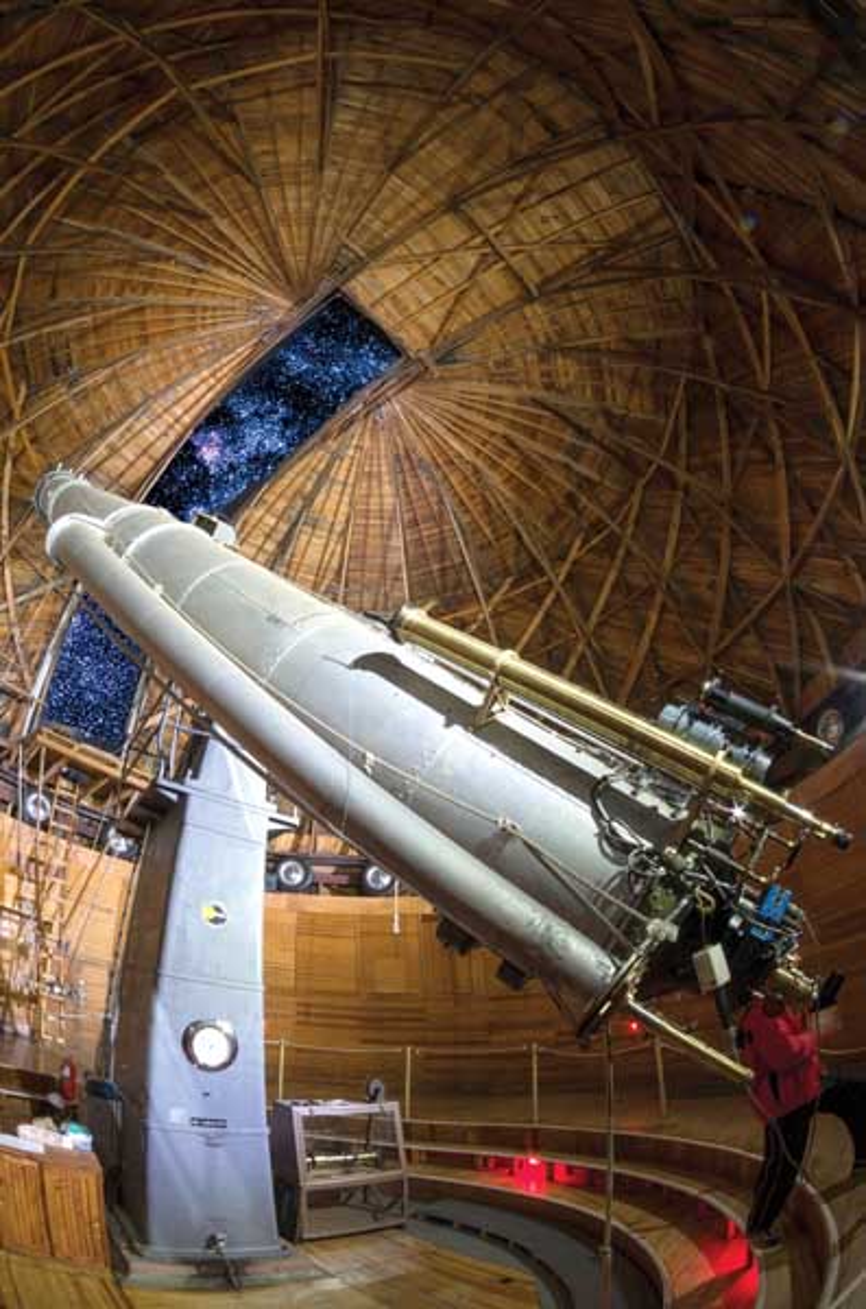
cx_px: 433
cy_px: 654
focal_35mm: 15
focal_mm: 10
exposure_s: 8
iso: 800
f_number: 19
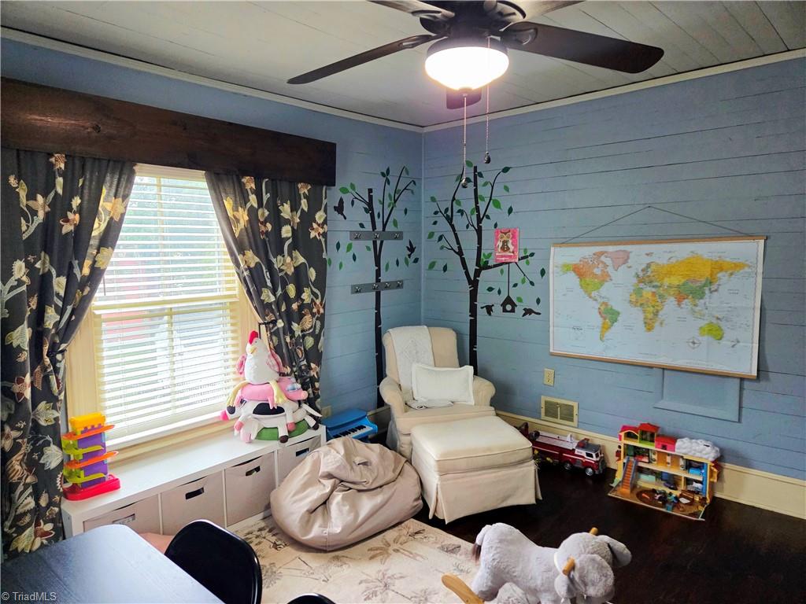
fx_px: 536
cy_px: 302
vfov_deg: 58.9
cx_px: 403
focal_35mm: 23
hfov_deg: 73.9
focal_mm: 5.4
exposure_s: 1/120
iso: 800
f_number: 1.8
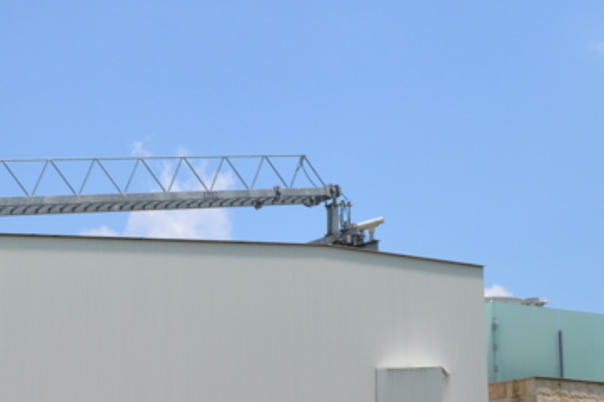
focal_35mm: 73
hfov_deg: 26.5
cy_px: 359
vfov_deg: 18.4
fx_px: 1224
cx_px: 25
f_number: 9
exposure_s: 1/320
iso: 100
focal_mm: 22
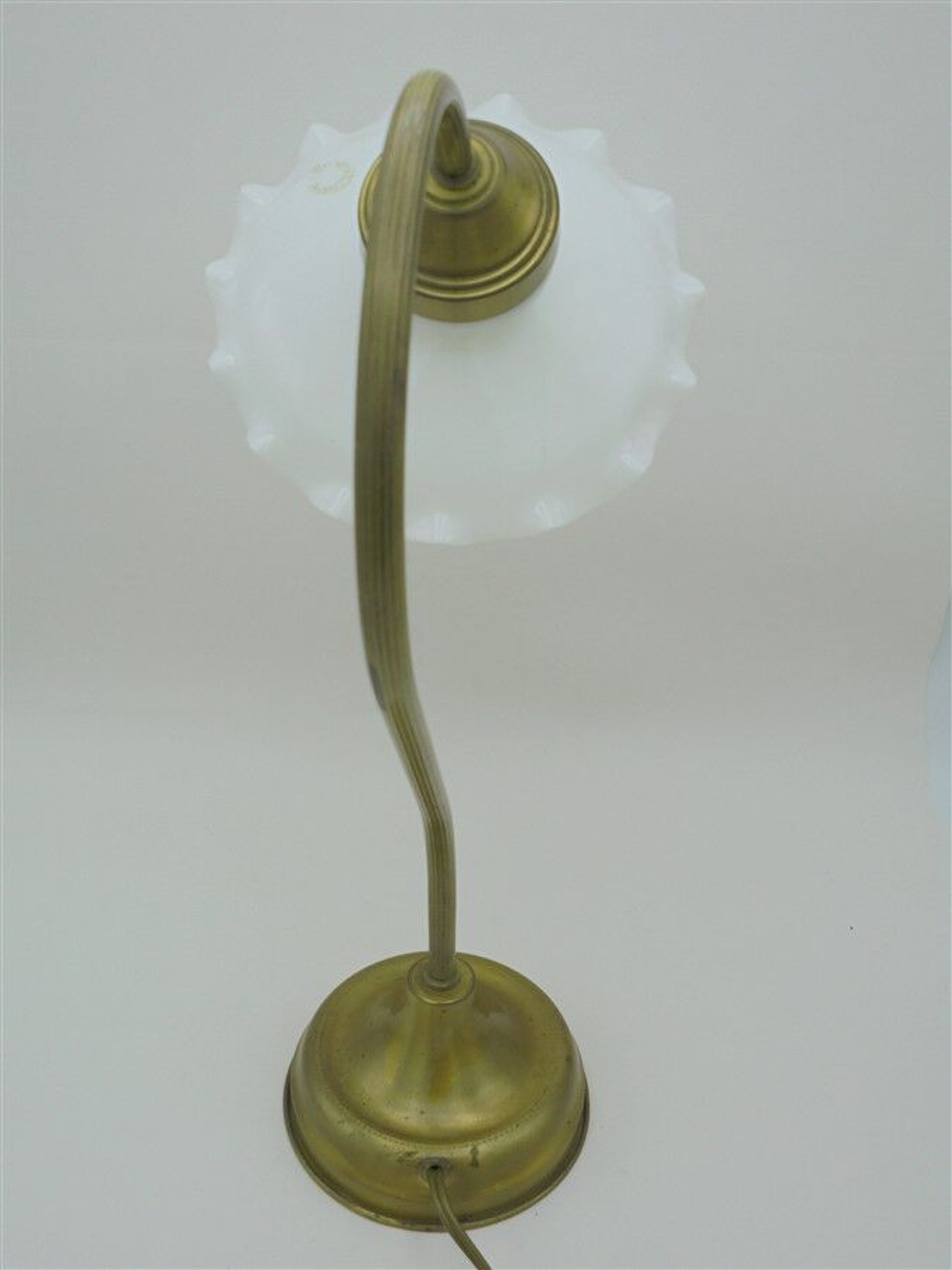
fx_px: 1247
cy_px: 635
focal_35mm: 34
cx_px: 476
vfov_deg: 54.0
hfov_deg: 41.8
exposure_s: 1/80
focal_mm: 6.1
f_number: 4
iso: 100
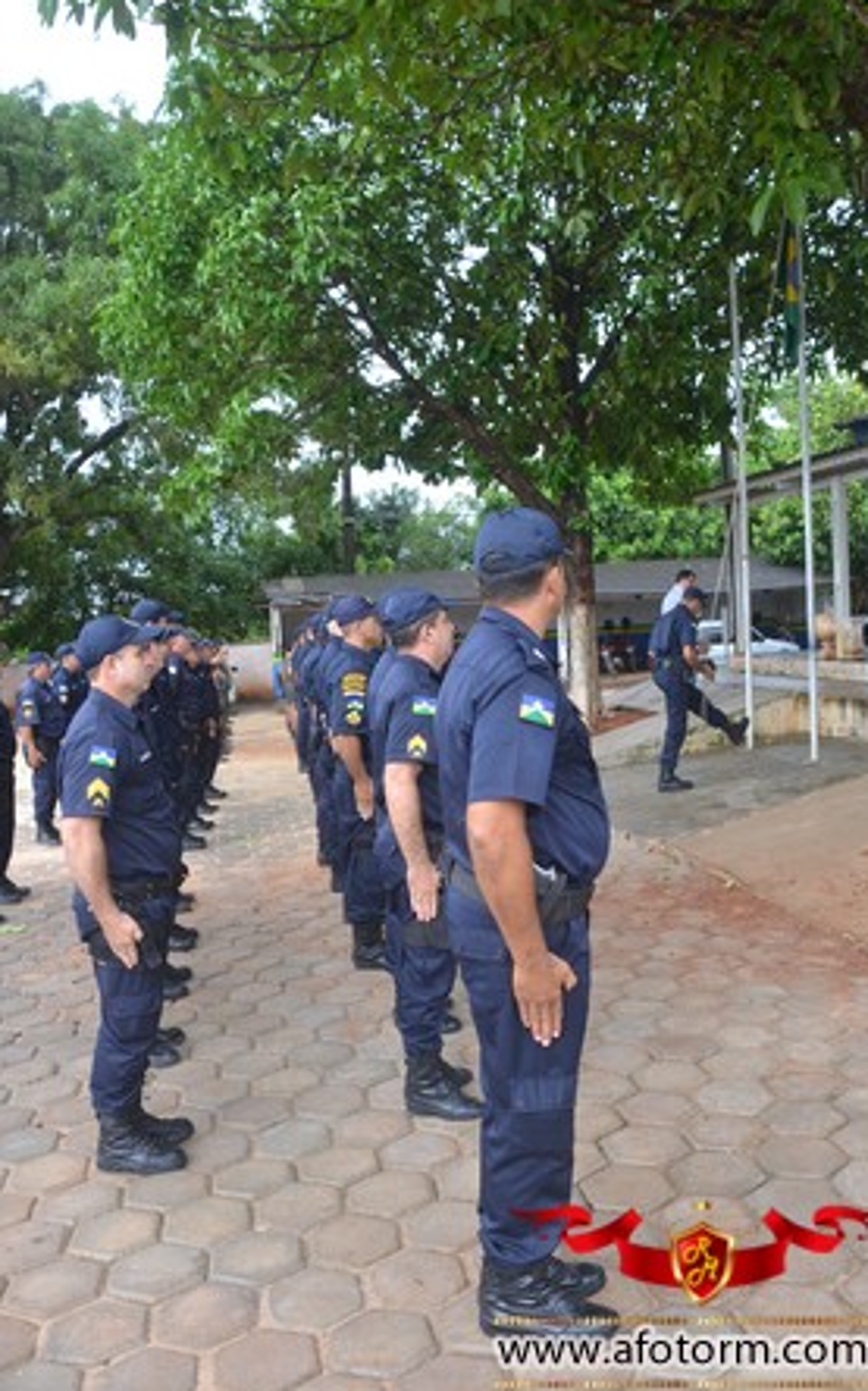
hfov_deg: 40.5
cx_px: 467
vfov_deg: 61.3
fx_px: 1175
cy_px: 699
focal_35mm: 31
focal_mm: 20
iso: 360
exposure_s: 1/125
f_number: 5.6
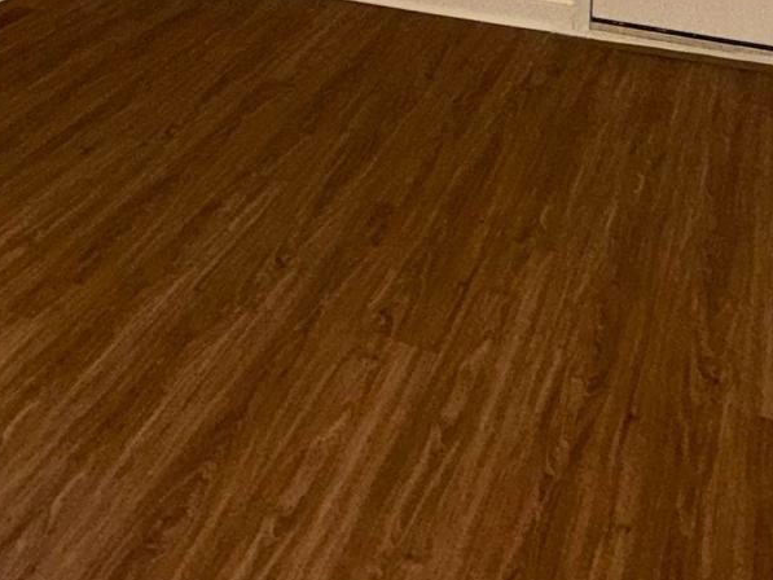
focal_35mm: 48
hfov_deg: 39.4
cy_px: -219
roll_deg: +0.1
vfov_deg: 25.2
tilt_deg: -10.0
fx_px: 1072
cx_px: 298
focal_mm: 2.22
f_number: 2.2
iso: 125
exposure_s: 1/60
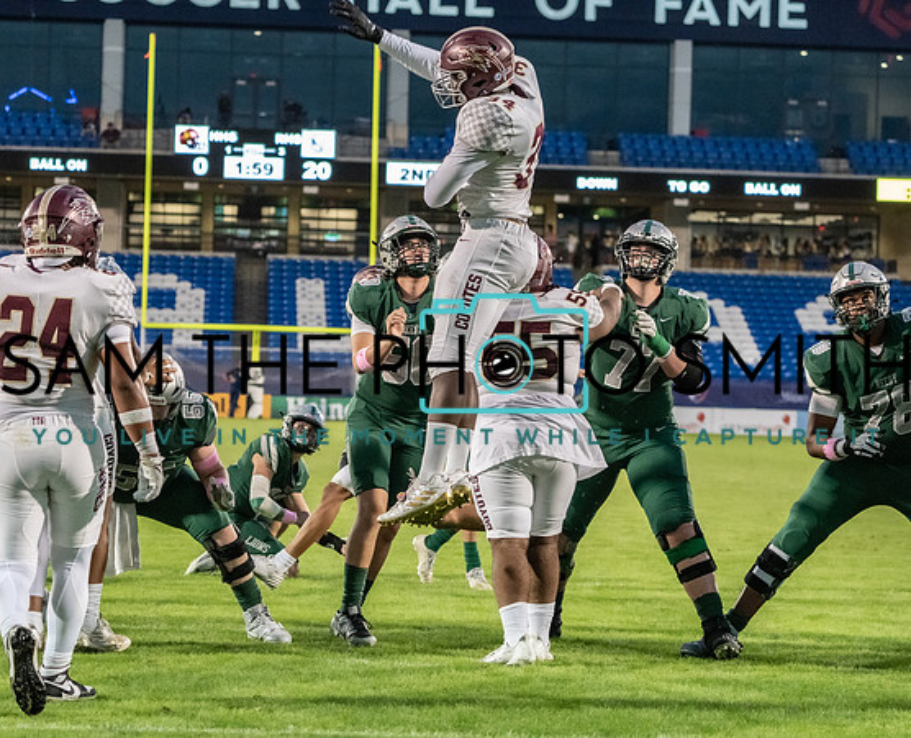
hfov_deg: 15.2
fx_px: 3407
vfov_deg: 12.3
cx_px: 416
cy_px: 409
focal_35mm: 126
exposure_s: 1/800
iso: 8000
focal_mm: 100
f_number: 4.5
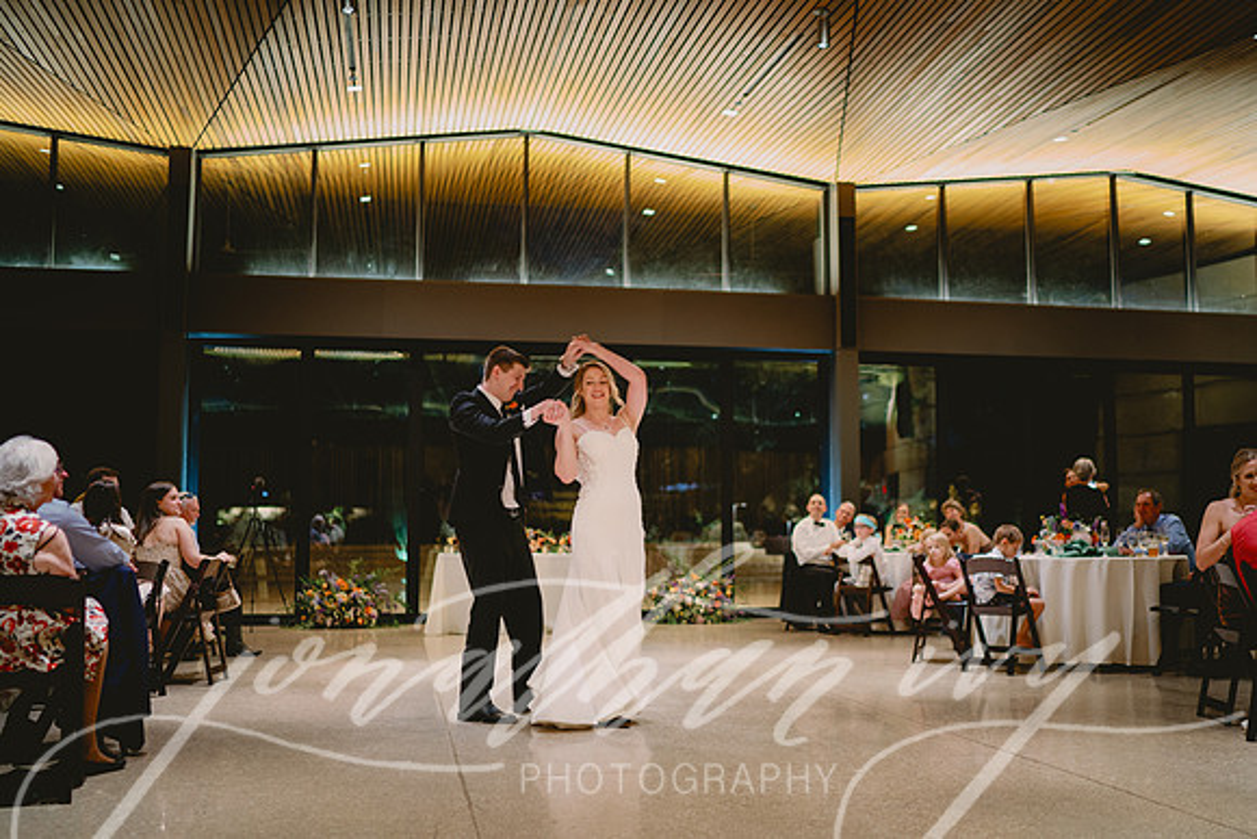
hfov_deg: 49.8
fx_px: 1352
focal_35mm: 39
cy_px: 420
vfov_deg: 34.5
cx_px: 695
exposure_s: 1/60
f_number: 1.4
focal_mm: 35
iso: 800
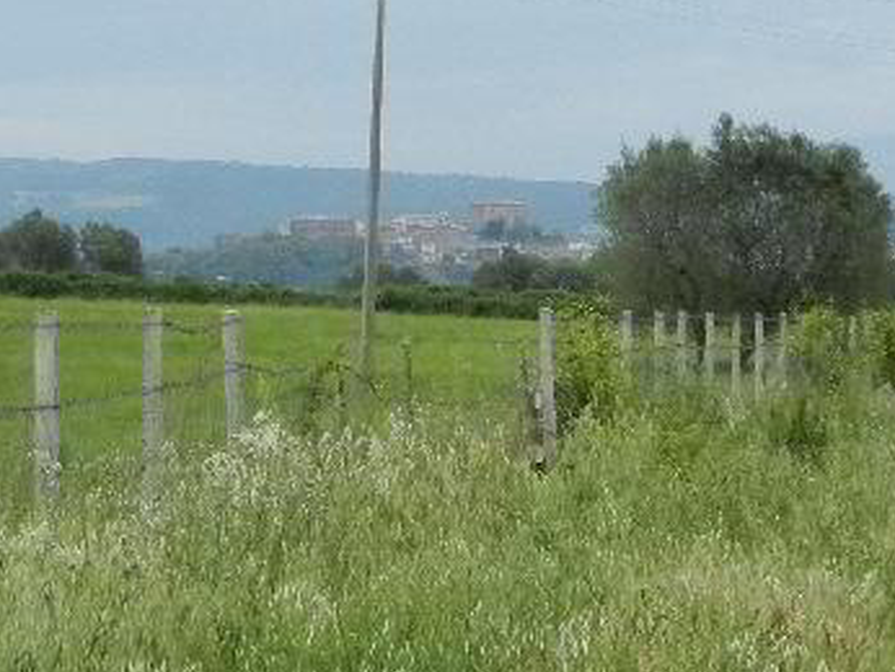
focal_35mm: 201
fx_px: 5200
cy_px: 274
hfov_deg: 9.8
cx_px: 473
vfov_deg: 7.4
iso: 160
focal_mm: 12.3
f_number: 4.6
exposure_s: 1/640
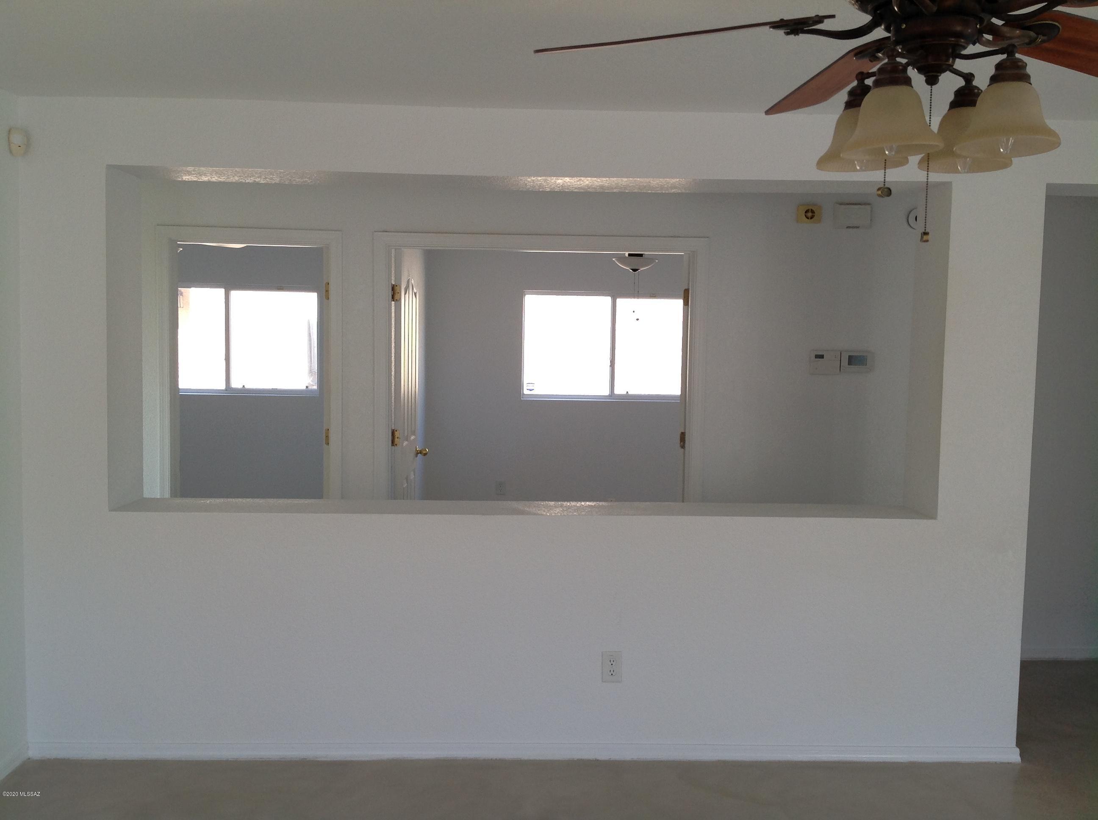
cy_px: 410
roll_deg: -1.5
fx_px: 1109
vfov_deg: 40.6
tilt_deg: -2.8
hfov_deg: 52.7
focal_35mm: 35
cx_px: 549
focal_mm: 4.28
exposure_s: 1/60
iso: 50
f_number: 2.4
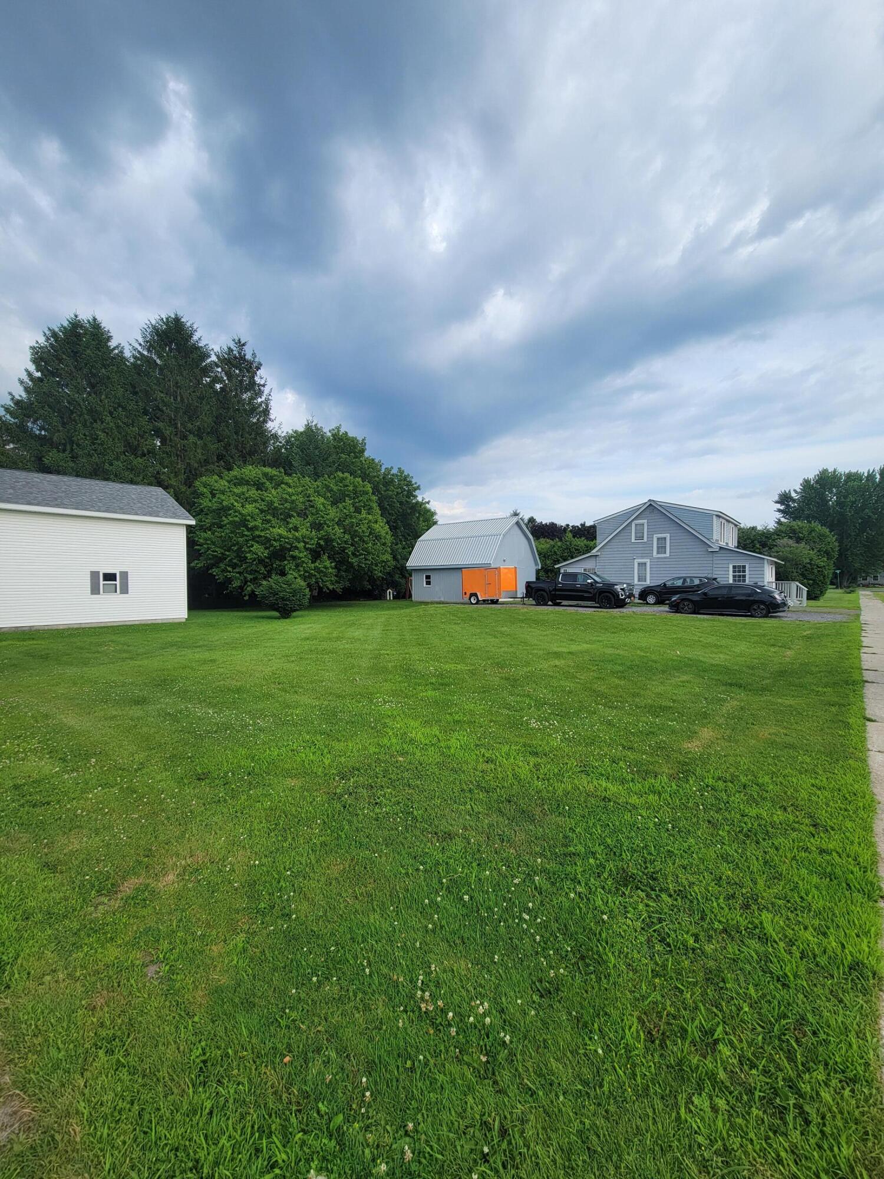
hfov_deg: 89.9
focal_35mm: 13
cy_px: 590
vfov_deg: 106.2
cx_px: 442
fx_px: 443
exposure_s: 1/836
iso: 50
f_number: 2.2
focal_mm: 2.2
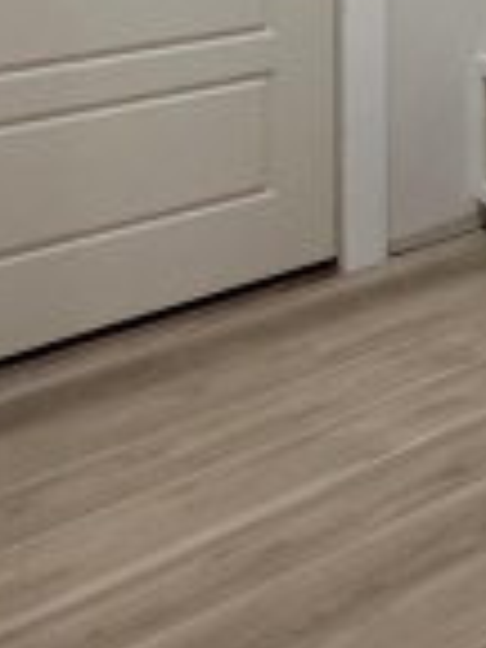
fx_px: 1217
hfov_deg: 16.0
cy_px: -230
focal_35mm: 65
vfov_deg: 25.1
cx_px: 1046
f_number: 2.2
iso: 250
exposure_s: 1/60
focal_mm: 2.22
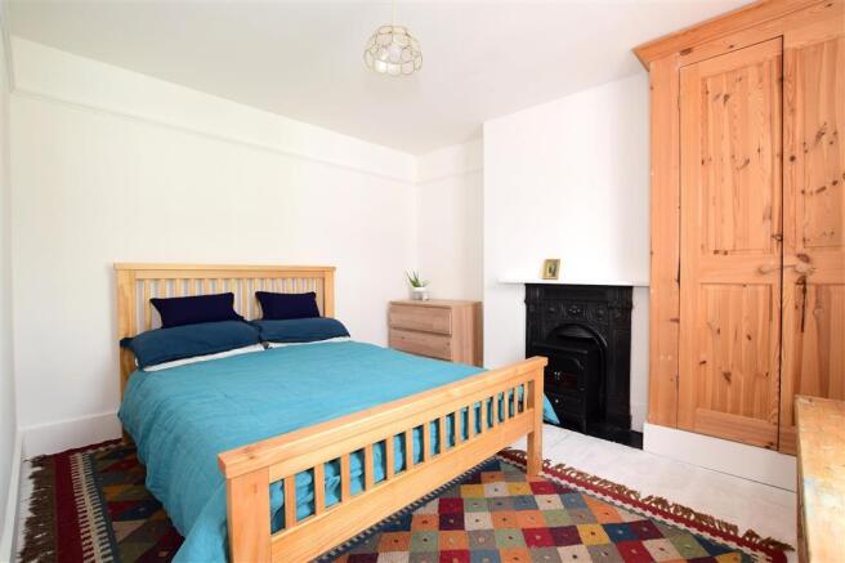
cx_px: 422
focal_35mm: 15
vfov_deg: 77.3
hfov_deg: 100.4
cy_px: 282
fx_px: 352
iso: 400
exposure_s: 1/50
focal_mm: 10
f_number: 8
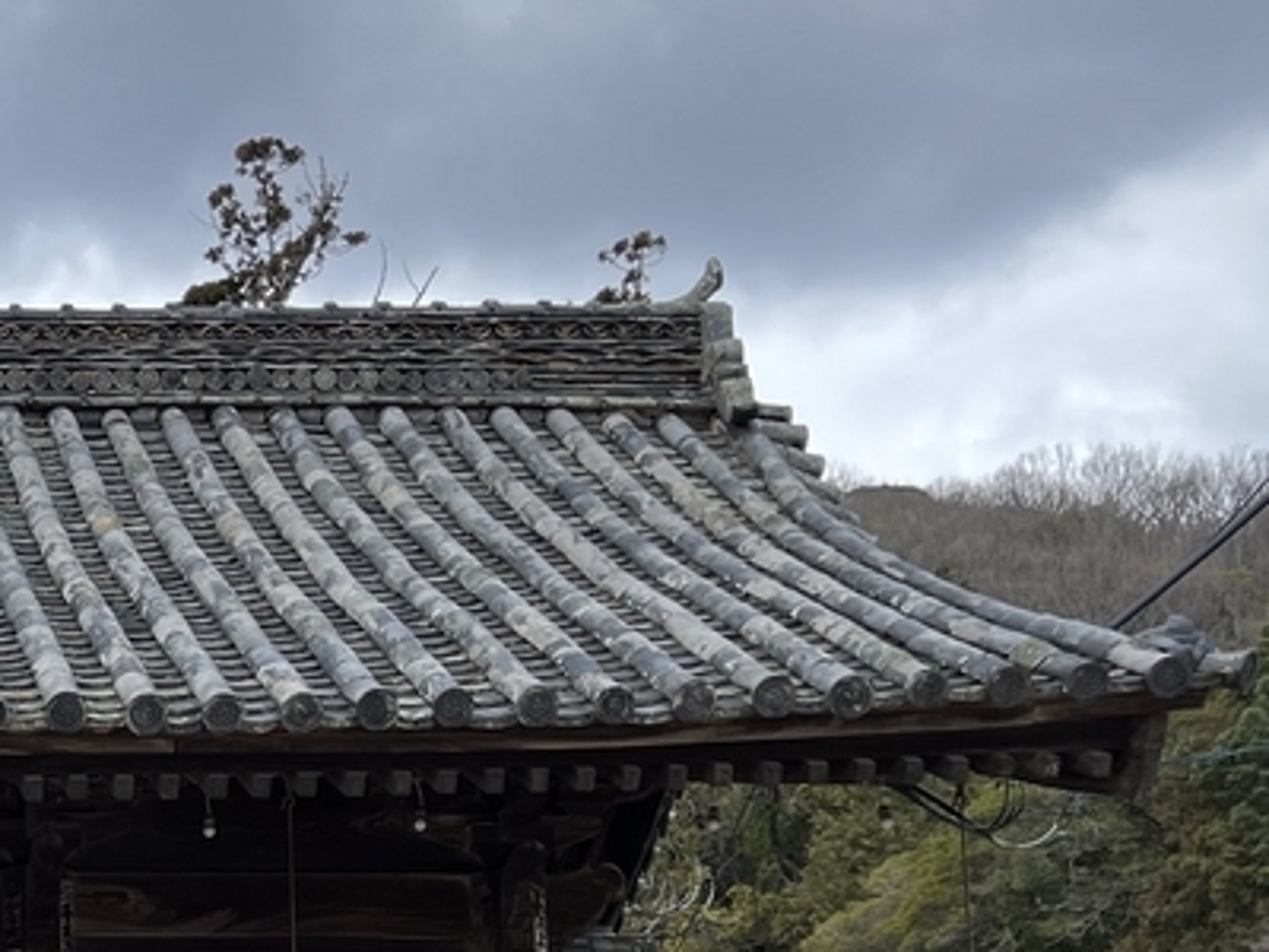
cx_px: -365
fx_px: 2859
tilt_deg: +9.4
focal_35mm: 78
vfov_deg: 18.2
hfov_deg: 22.5
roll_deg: +0.4
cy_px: 1044
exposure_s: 1/1370
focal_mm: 5.1
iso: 32
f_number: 1.6
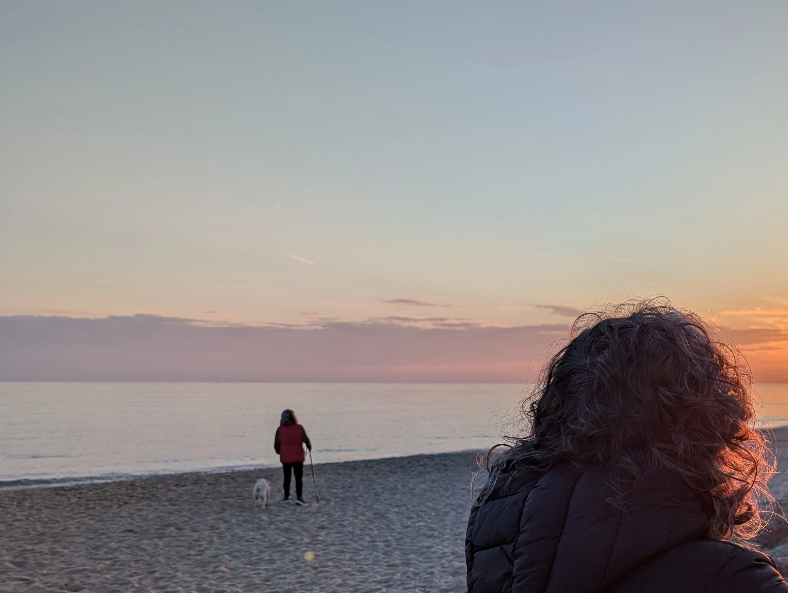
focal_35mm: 41
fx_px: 935
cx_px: 589
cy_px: 460
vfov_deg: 34.3
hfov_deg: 44.2
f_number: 1.85
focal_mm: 6.81
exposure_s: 1/1618
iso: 38
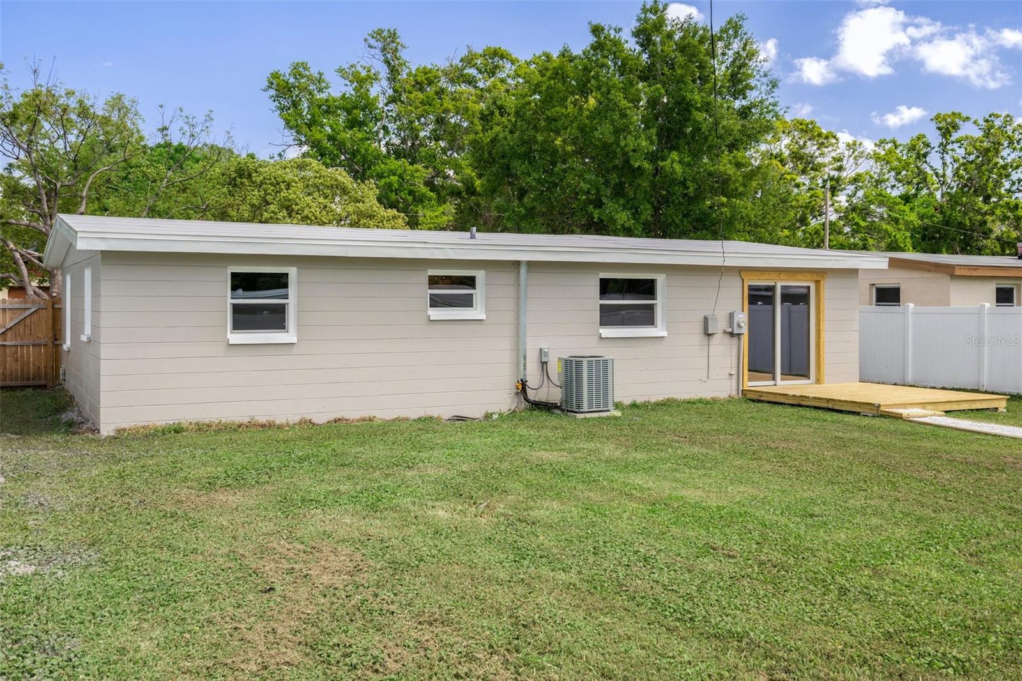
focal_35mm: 34
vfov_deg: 38.9
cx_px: 511
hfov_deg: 55.8
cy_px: 340
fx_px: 965
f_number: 9
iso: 320
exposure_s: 1/100
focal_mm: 34
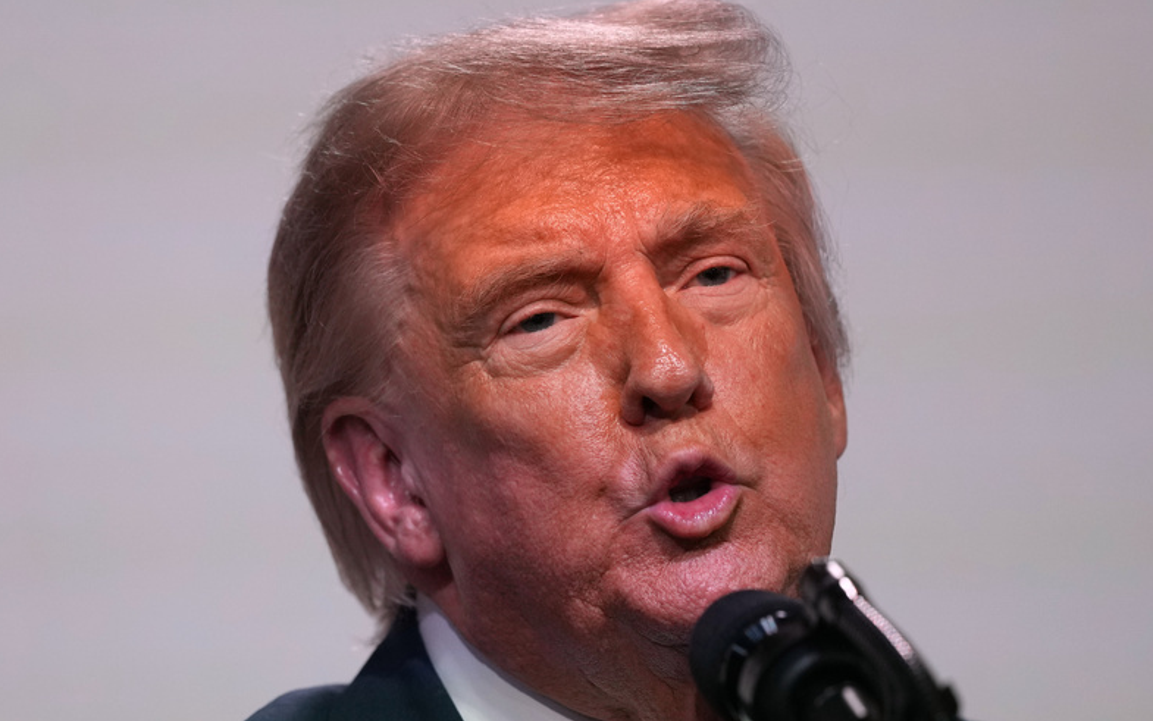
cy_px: 448
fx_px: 18795
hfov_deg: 3.5
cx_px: 426
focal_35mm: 598
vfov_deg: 2.2
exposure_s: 1/250
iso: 1250
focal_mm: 300
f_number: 2.8
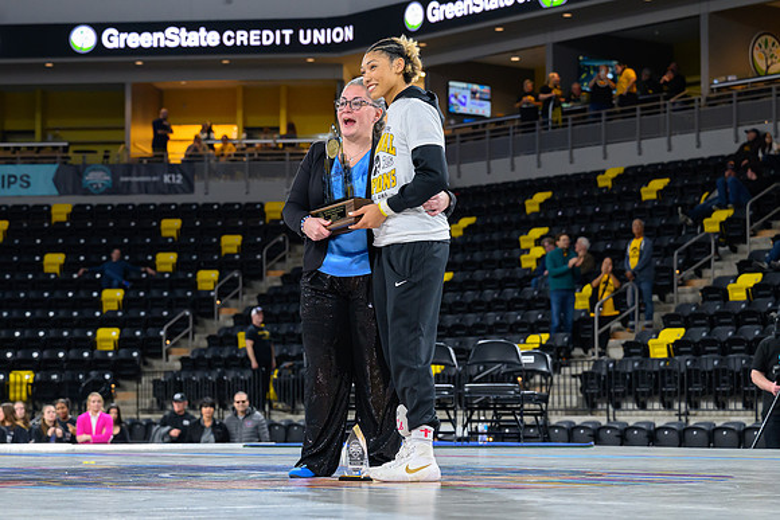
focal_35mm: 99
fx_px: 2137
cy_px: 270
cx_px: 353
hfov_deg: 20.7
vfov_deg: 13.9
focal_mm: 70
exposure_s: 1/200
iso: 2200
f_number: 4
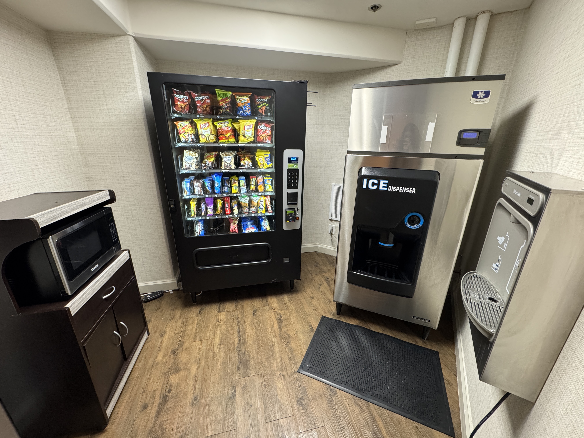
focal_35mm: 14
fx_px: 236
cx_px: 292
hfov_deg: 102.1
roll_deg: -0.3
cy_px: 219
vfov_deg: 85.7
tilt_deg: -18.5
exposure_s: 1/60
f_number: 2.2
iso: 400
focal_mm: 2.22
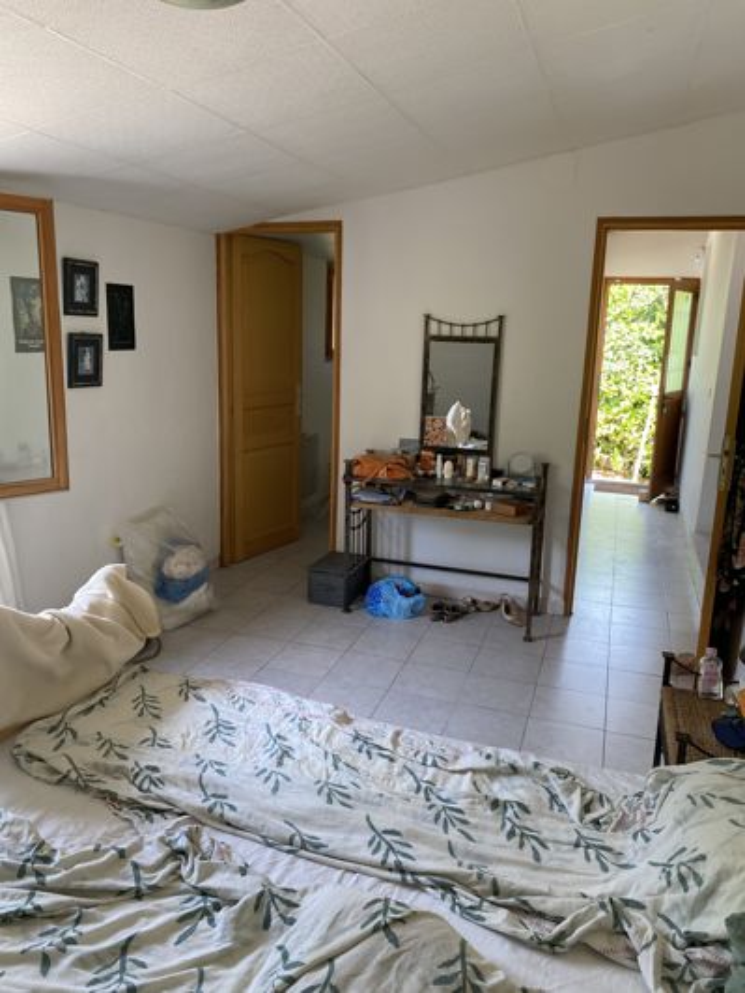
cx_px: 372
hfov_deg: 53.1
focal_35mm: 26
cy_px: 496
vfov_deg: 67.3
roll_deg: +0.2
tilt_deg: -12.4
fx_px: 746
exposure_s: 1/121
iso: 100
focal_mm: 4.25
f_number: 1.8
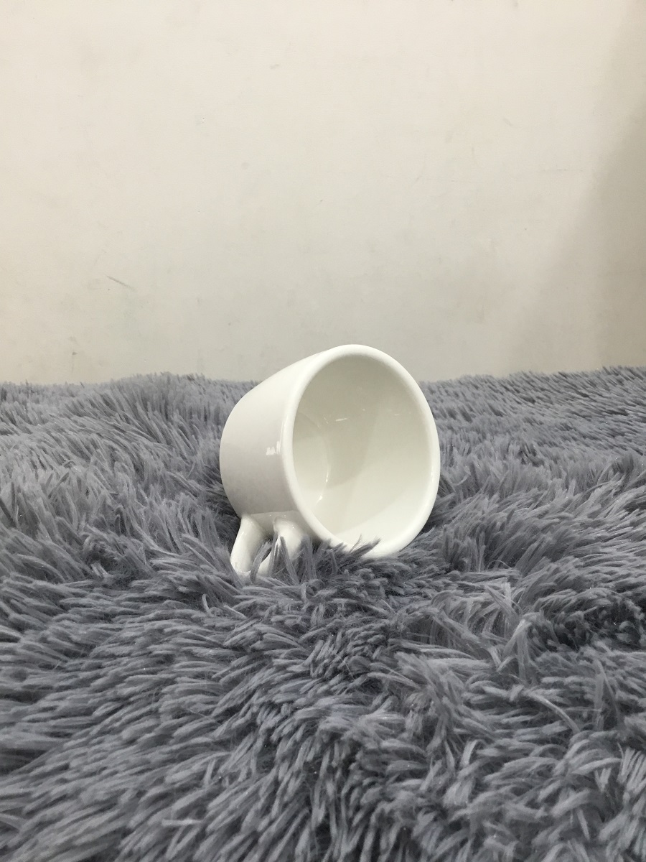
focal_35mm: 31
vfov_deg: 58.4
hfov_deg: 45.4
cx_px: 323
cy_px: 431
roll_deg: +2.2
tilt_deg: -15.3
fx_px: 771
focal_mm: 3.3
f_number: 2.4
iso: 100
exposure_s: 1/33
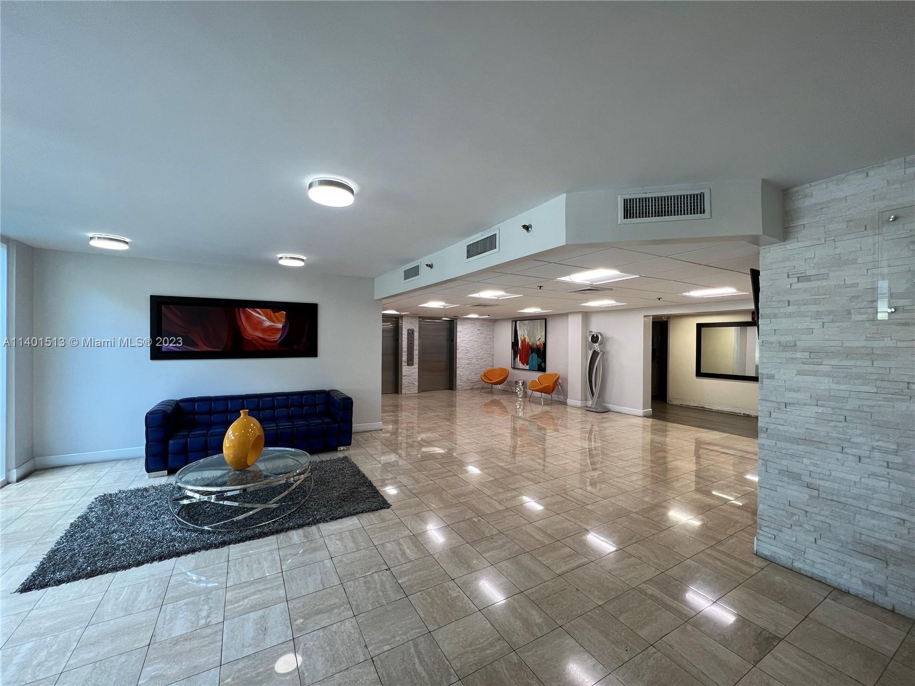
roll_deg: +0.9
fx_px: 344
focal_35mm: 13
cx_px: 458
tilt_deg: -0.3
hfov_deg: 106.2
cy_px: 343
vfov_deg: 89.9
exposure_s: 1/120
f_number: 1.8
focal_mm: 1.57
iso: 125
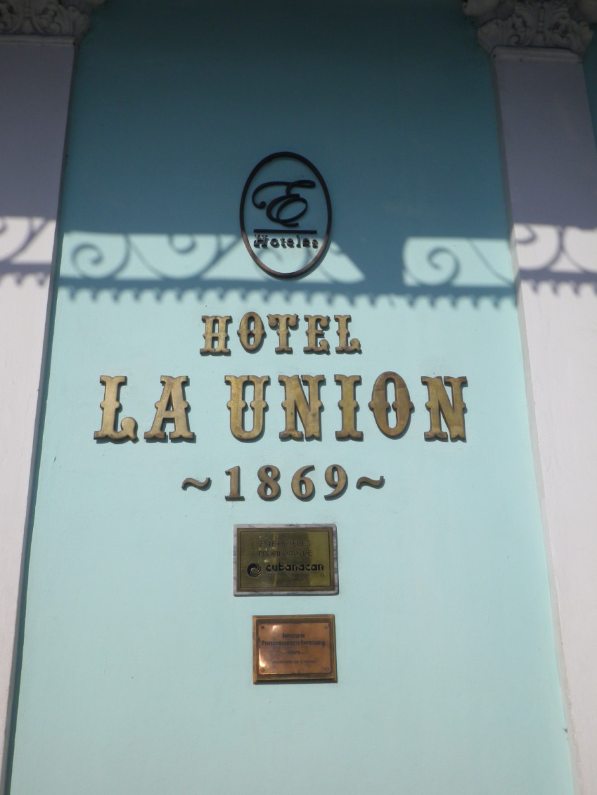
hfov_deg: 41.8
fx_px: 782
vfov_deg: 54.0
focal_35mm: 34
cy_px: 398
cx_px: 298
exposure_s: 1/320
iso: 100
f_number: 9.2
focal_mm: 6.1
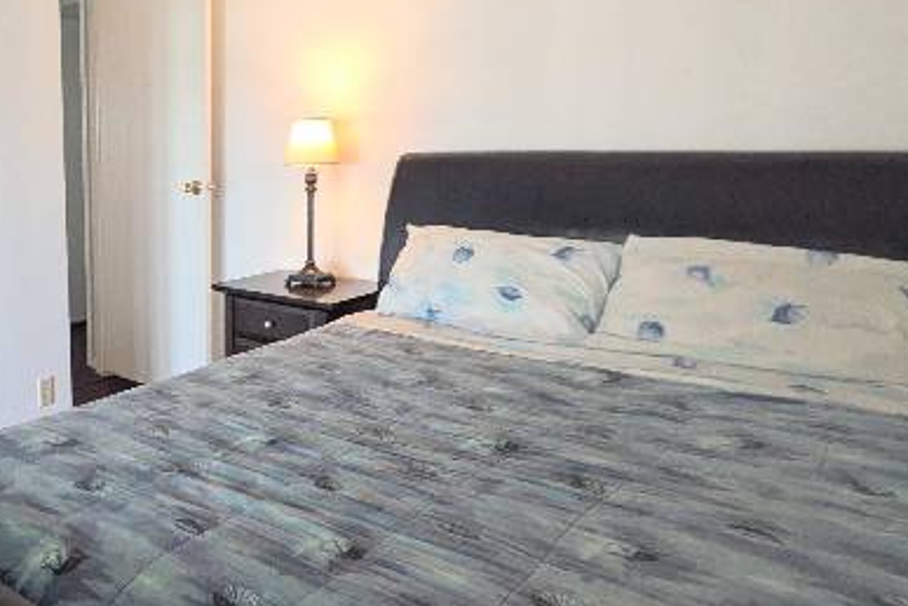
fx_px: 807
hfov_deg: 50.0
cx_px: 42
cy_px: 234
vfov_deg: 40.9
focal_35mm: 32
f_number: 2.2
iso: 168
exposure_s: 1/60
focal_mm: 1.83
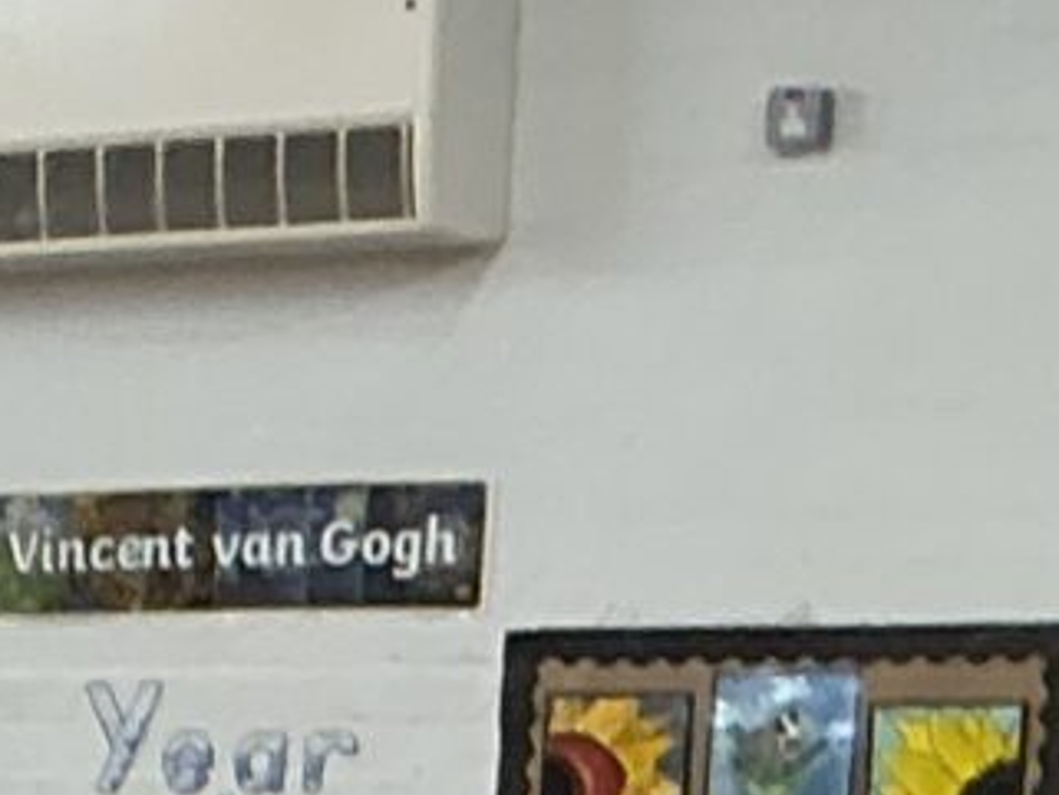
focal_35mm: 231
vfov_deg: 6.2
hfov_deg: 7.1
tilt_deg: -10.6
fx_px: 7070
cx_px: -2761
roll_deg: +1.2
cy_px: 1893
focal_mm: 3
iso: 50
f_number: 1.8
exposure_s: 1/50
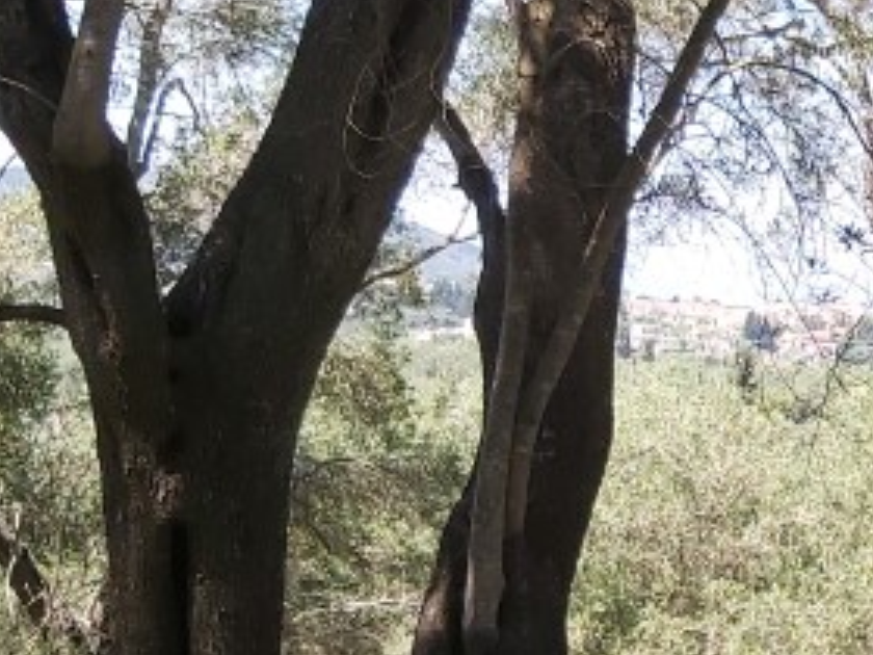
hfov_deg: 19.1
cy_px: 374
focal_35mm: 95
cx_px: 1126
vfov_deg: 15.6
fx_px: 2396
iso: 64
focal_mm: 3.92
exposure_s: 1/566
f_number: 1.7
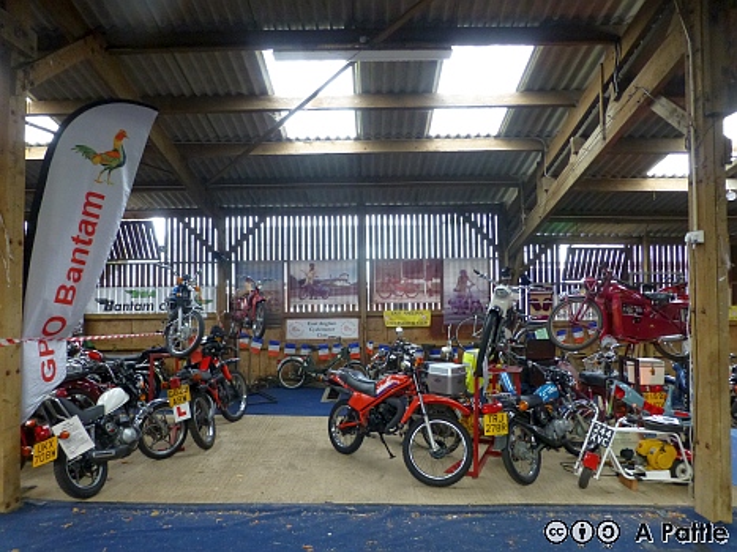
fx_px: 511
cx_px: 368
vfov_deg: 56.8
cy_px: 276
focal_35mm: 24
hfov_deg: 71.6
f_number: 3.3
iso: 400
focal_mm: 4.3
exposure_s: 1/60
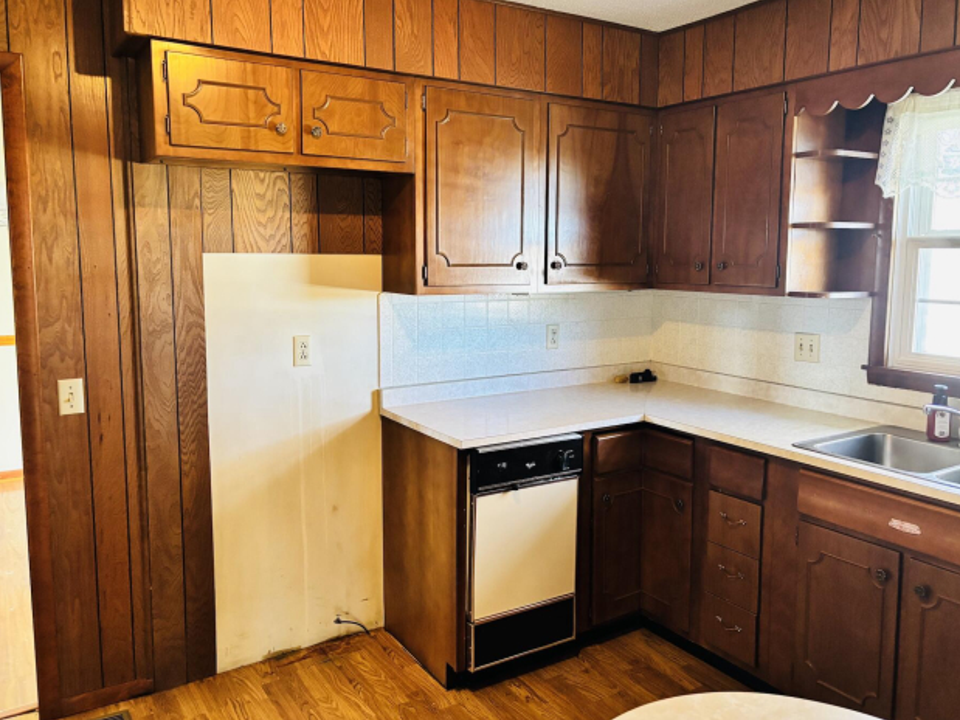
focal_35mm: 28
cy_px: 335
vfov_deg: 49.7
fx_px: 776
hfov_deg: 63.4
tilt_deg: -5.4
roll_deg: -0.7
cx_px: 497
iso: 400
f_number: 1.6
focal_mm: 5.96
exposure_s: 1/60
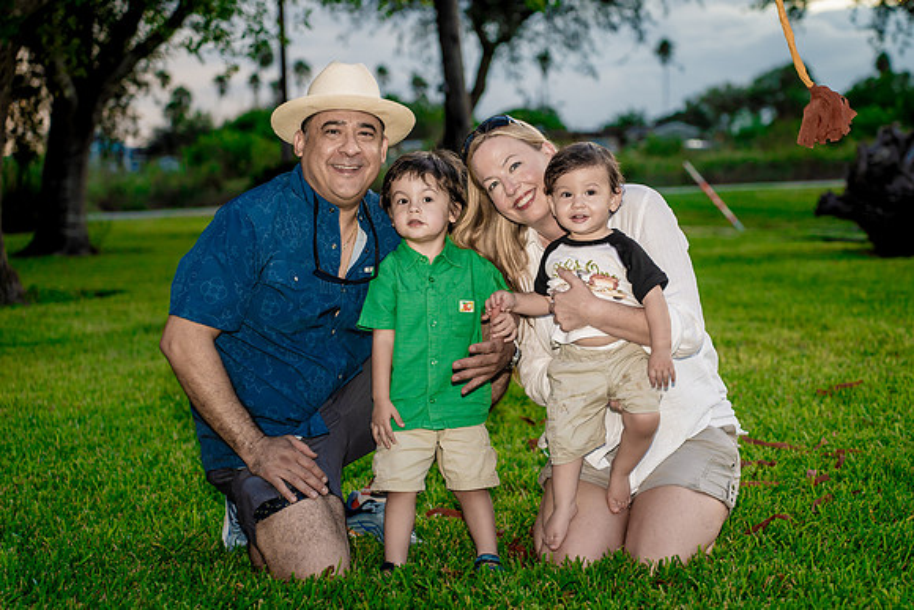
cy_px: 312
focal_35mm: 76
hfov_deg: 26.6
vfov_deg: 17.9
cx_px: 527
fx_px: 1932
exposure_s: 1/250
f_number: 3.2
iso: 1250
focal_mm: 66
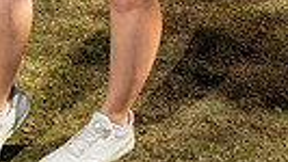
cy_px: -242
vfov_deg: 8.8
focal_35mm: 124
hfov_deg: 17.3
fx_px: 948
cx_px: 130
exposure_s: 1/250
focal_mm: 35
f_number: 4.5
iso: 64
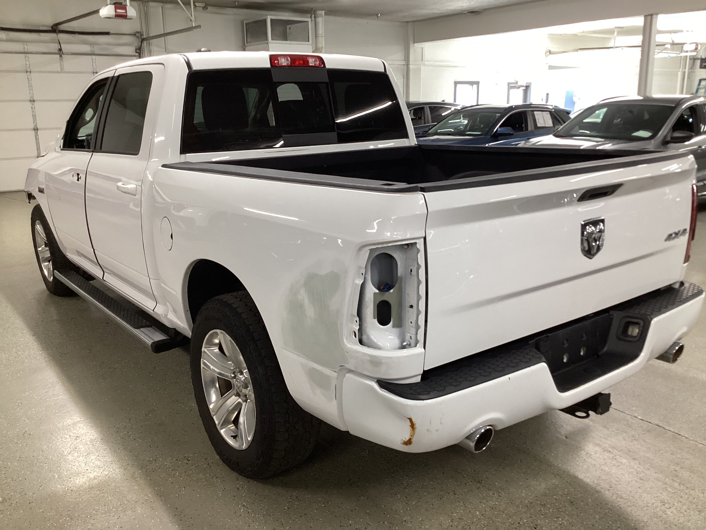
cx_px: 353
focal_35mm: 31
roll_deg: +1.0
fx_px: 632
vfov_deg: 45.4
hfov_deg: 58.4
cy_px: 265
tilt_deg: -15.8
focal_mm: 3.3
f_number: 2.4
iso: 160
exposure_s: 1/50
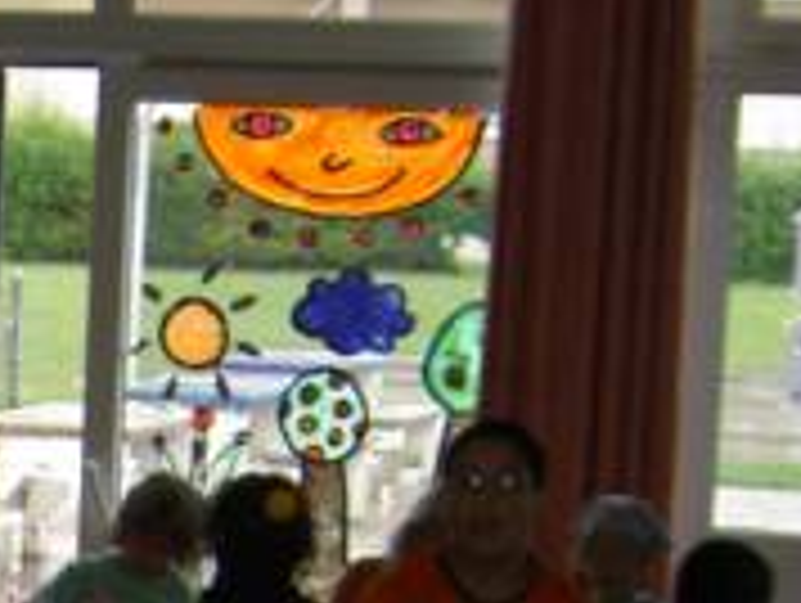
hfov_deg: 10.6
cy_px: 1022
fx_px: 4055
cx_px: -626
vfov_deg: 8.2
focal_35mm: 175
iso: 100
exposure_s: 1/60
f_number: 2.8
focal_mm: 8
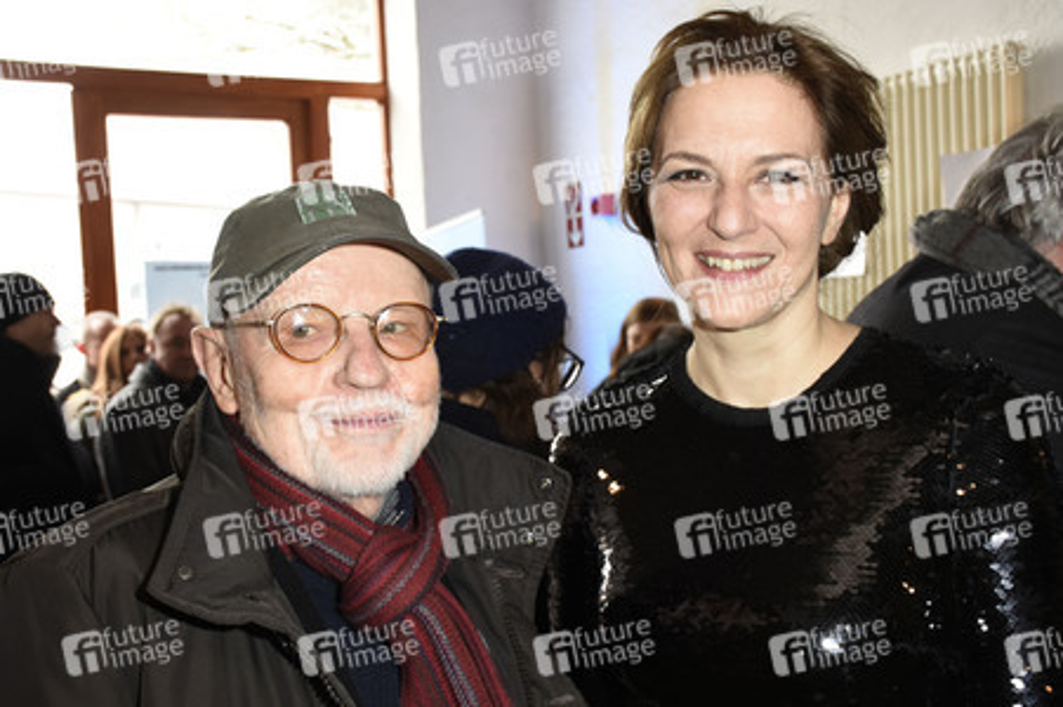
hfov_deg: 43.6
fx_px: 1328
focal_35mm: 45
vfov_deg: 29.8
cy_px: 354
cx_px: 532
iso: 640
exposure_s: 1/60
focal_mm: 30
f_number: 6.3
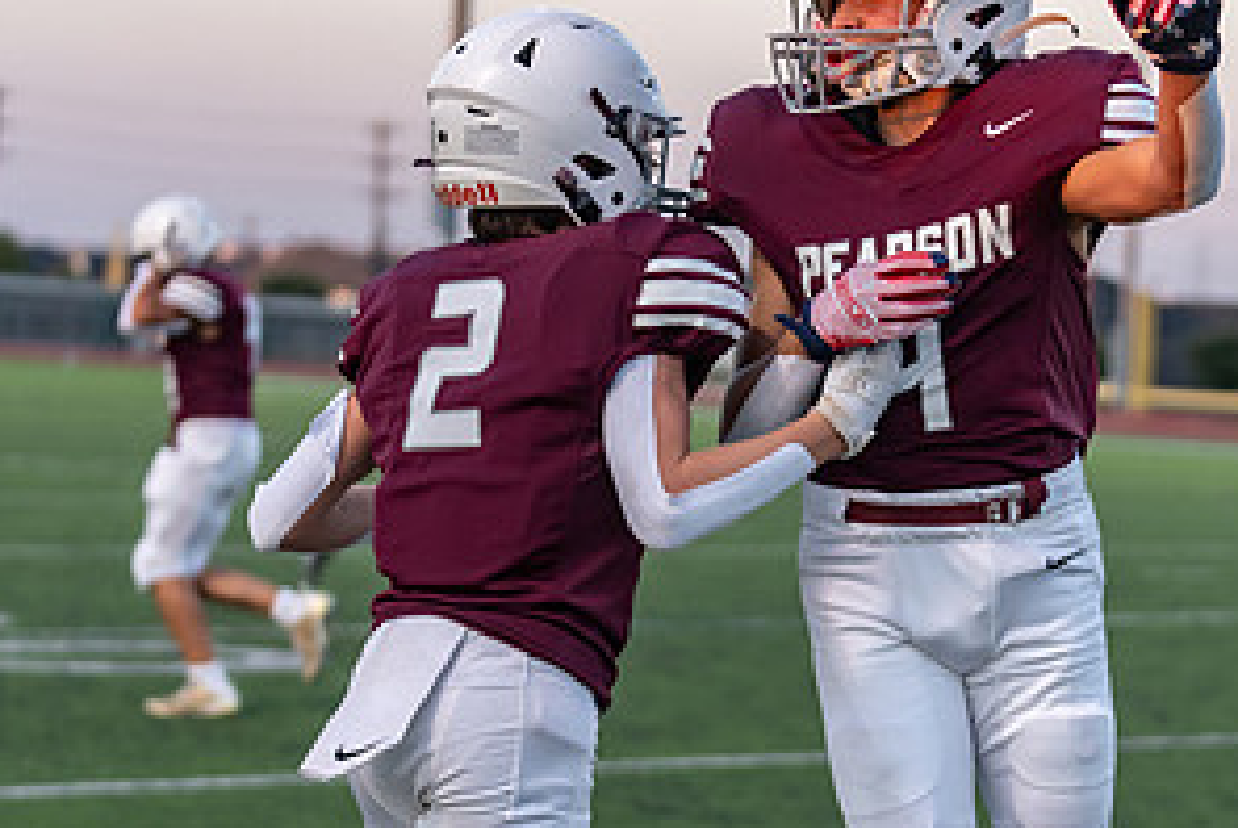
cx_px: 774
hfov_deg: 14.9
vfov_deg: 10.0
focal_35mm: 137
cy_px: 592
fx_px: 4716
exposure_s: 1/1250
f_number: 2.8
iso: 1000
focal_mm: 70
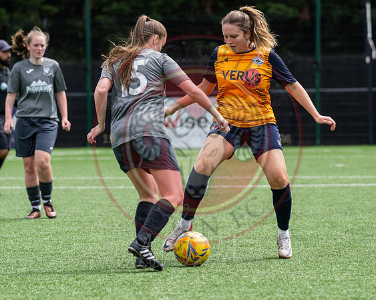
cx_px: 228
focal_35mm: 267
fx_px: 2970
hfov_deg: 7.2
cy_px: 176
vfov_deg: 5.8
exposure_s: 1/2500
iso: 200
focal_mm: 135
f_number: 3.2
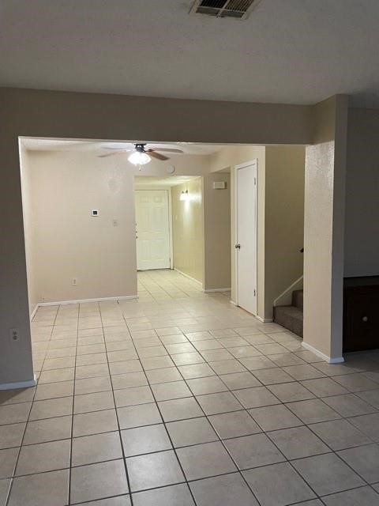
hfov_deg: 53.1
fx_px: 380
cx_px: 190
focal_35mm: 26
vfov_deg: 67.3
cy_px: 253
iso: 400
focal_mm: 4.2
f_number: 1.6
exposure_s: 1/40
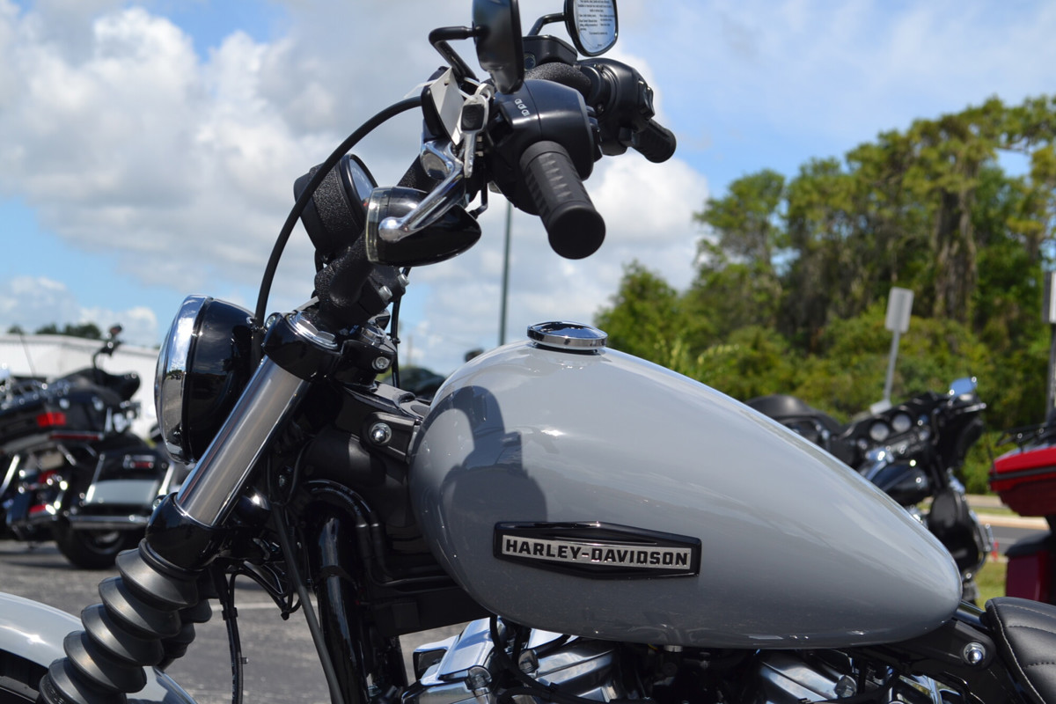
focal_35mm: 72
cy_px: 352
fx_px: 2112
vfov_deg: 18.9
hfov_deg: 28.1
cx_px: 528
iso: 100
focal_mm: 48
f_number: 8
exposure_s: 1/320
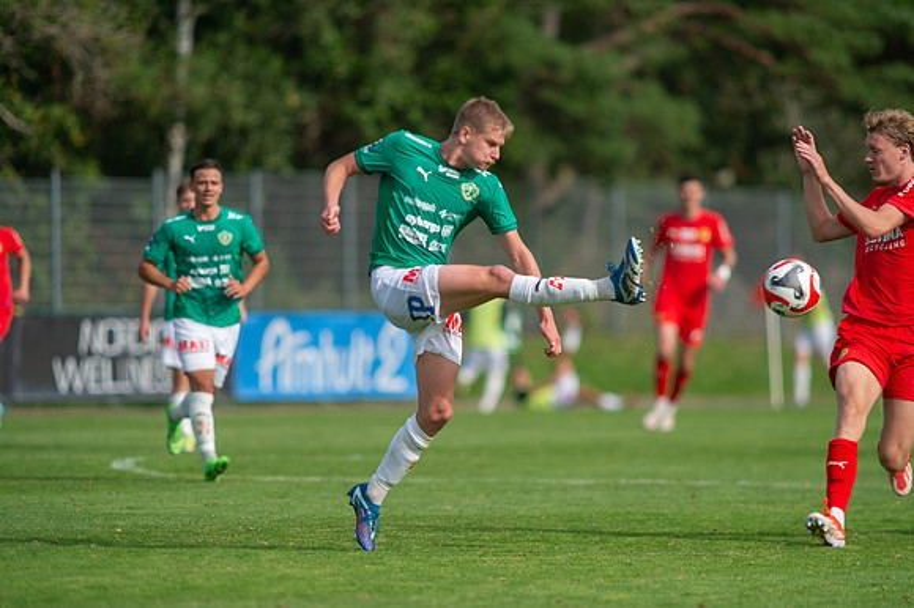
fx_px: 10657
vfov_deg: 3.3
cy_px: 304
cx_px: 457
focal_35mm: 420
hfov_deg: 4.9
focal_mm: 420
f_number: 4
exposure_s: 1/1250
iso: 200
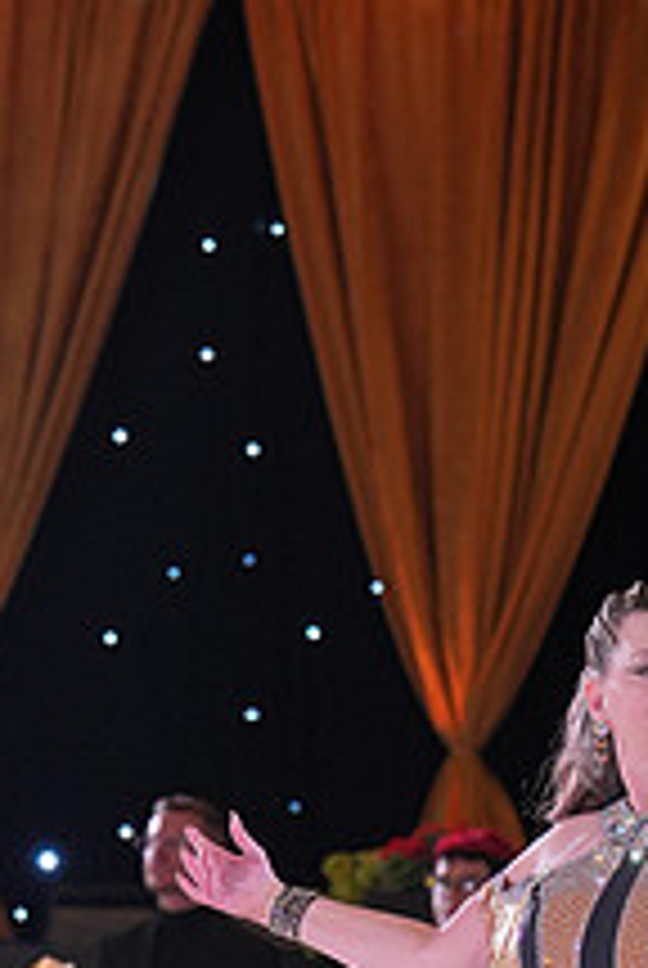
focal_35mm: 248
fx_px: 6674
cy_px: 1234
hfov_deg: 5.5
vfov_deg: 8.2
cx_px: 736
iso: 1250
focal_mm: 92
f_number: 4
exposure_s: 1/400
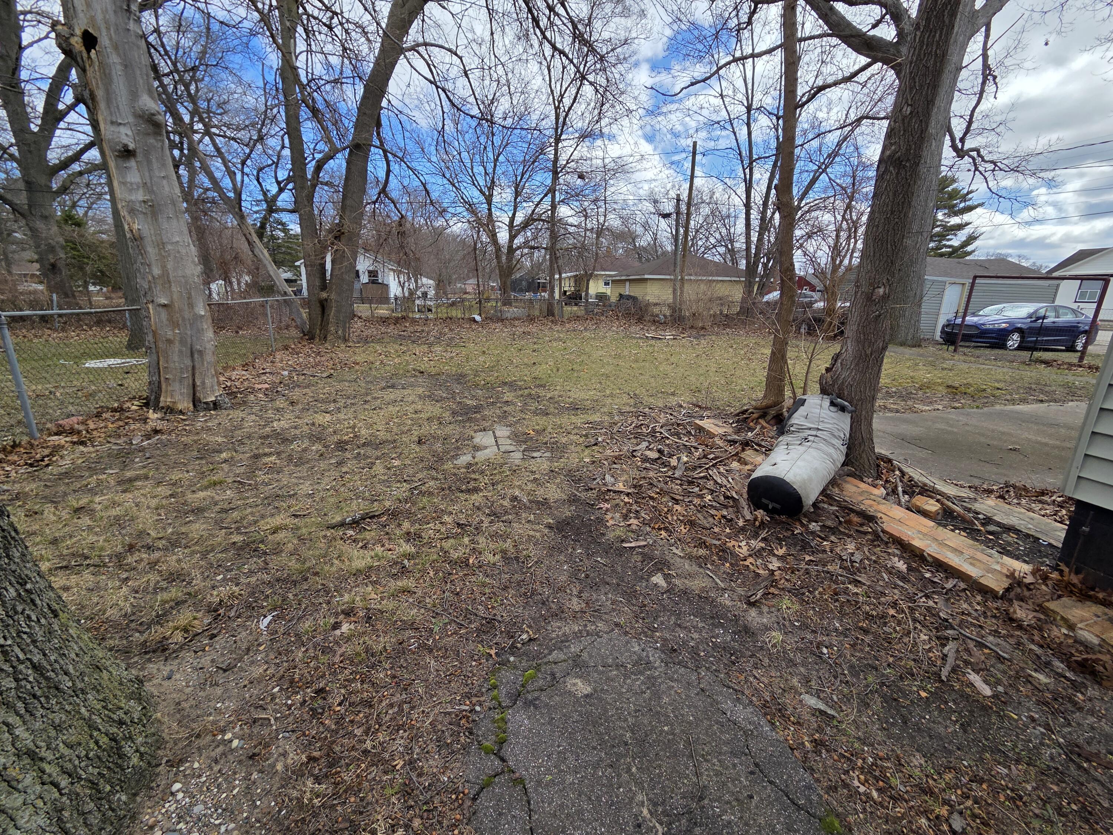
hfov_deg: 106.2
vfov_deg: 89.9
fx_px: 418
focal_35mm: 13
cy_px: 418
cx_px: 556
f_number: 2.2
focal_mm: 2.2
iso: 50
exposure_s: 1/1445
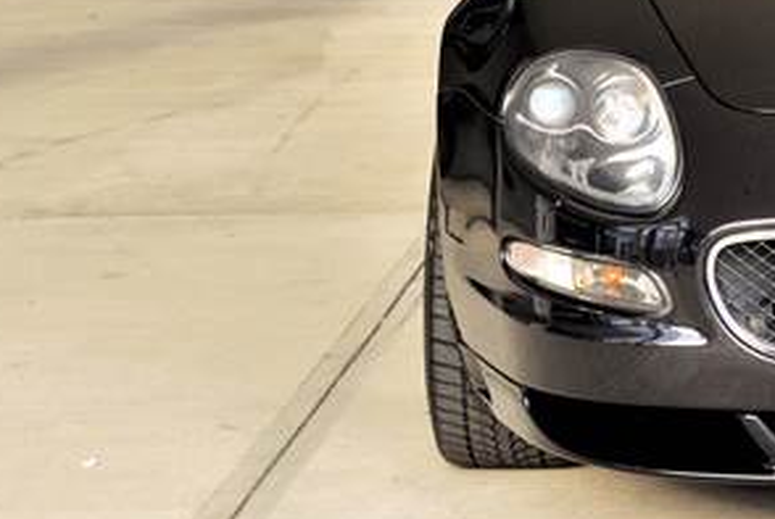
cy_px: -163
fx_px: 3859
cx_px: 1012
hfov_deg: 11.2
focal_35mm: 179
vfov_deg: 7.6
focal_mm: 55
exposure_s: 1/80
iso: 800
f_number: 7.1
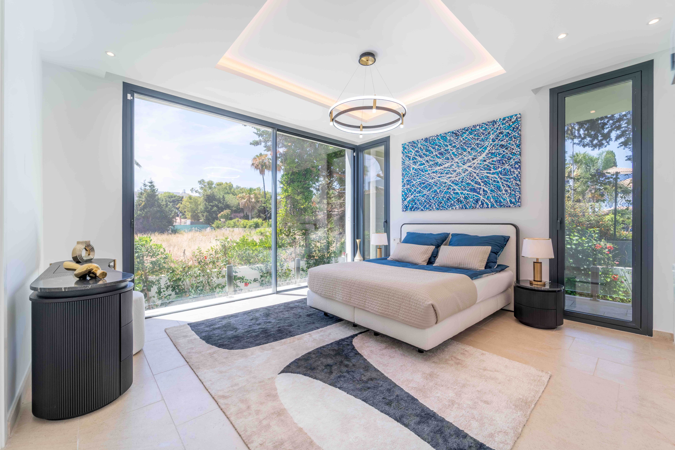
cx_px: 338
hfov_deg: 104.2
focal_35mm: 14
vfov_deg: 81.2
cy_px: 225
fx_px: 263
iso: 200
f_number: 9
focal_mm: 14
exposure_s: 1/800
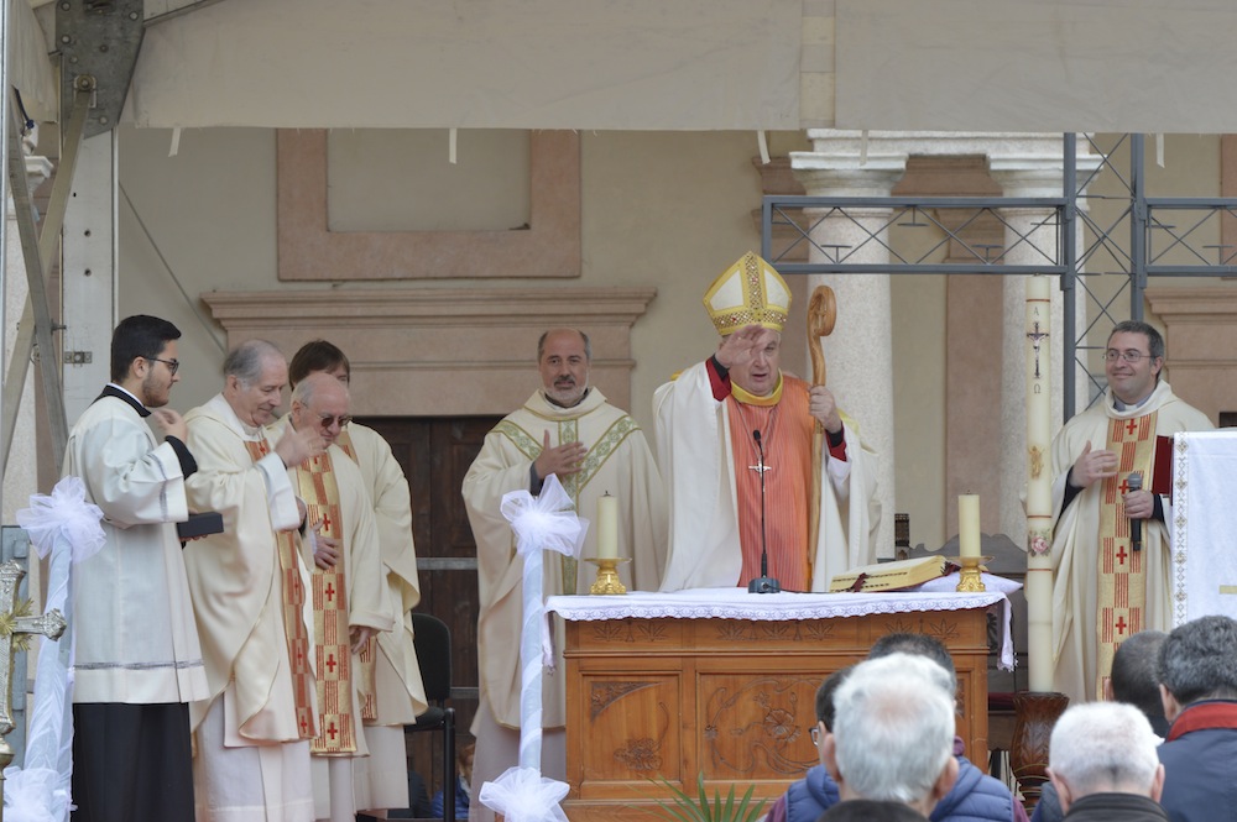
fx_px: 7982
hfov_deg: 8.9
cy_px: 411
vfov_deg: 5.9
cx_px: 618
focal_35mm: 232
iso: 200
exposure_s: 1/60
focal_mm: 155
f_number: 13
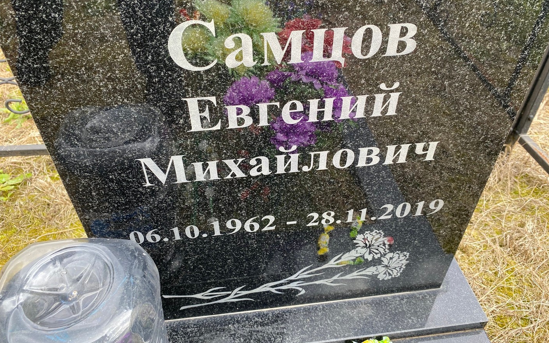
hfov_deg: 66.5
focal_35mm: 28
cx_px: 274
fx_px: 419
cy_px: 152
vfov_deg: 44.5
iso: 32
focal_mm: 4.25
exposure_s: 1/297
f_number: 1.8
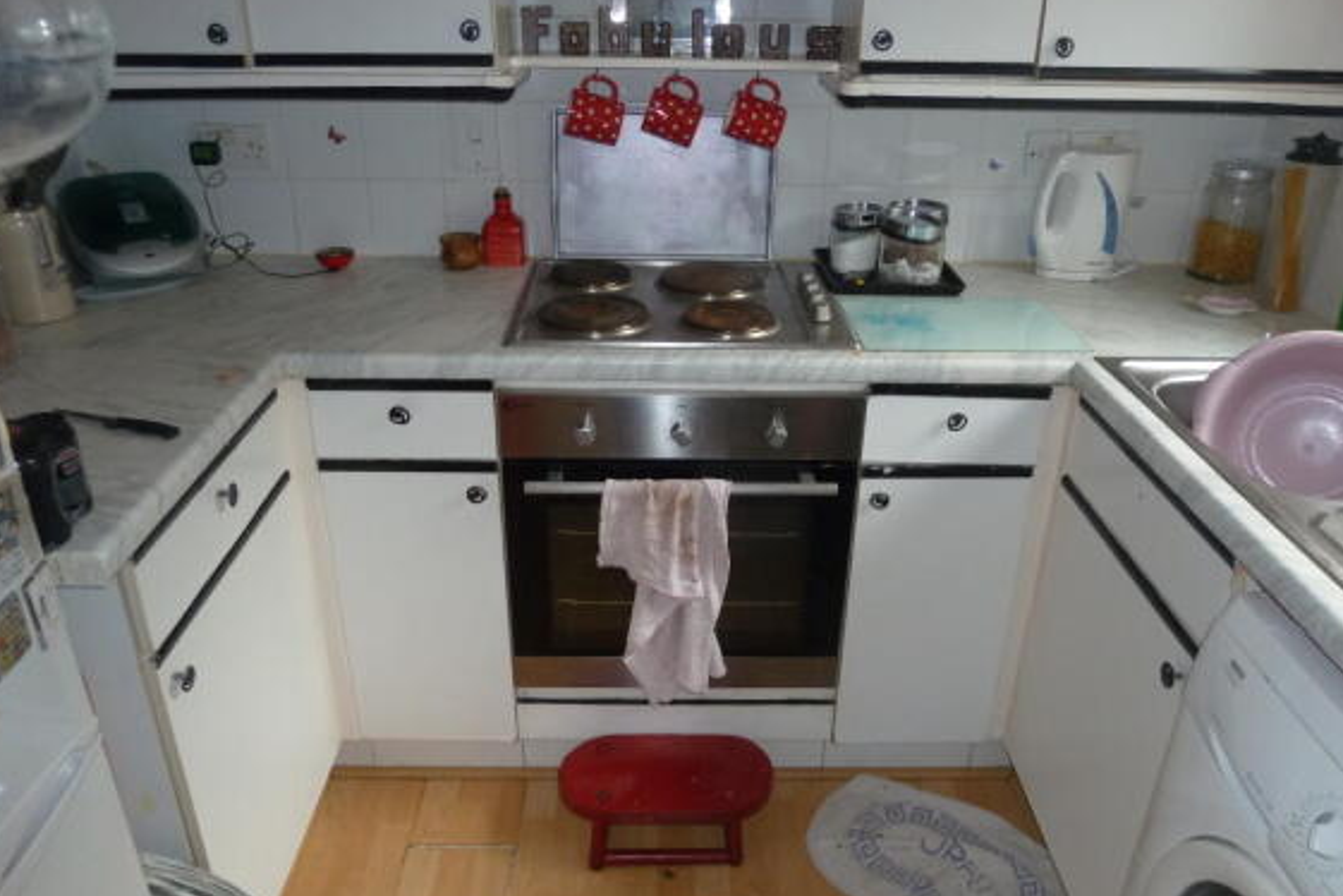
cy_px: 471
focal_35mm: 27
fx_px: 1007
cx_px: 681
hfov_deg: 67.4
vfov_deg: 47.9
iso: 160
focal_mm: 4.1
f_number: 3.3
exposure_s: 1/30
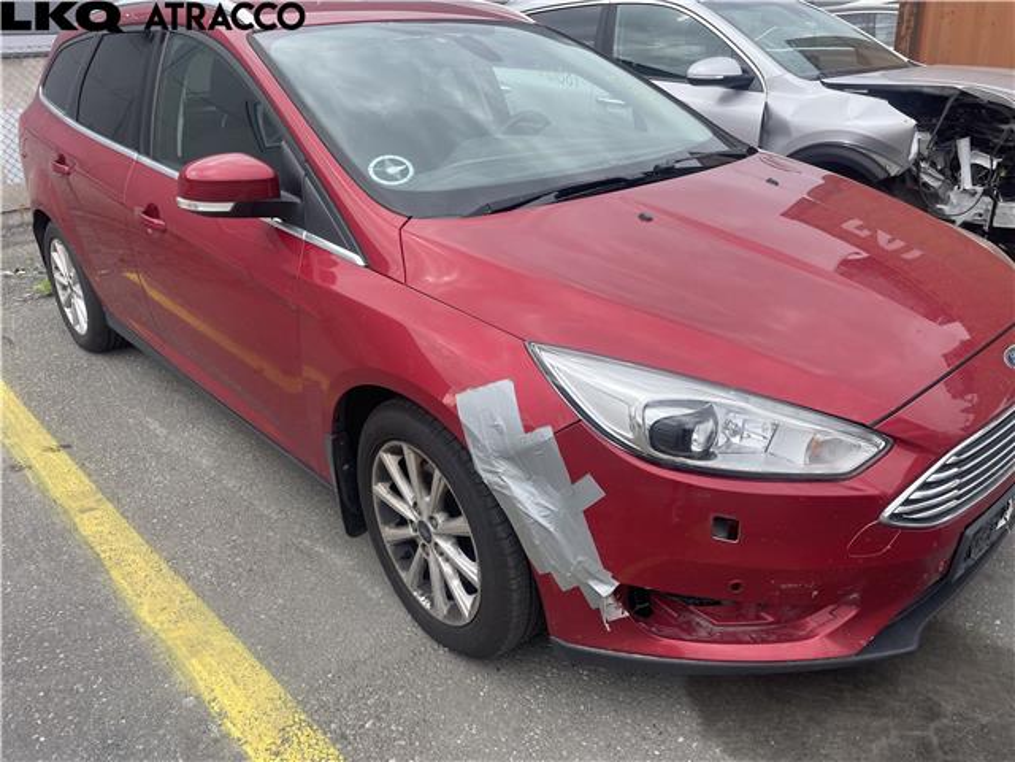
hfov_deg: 67.3
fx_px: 762
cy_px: 381
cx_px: 508
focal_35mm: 26
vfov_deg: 53.1
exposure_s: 1/739
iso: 32
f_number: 1.6
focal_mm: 4.2
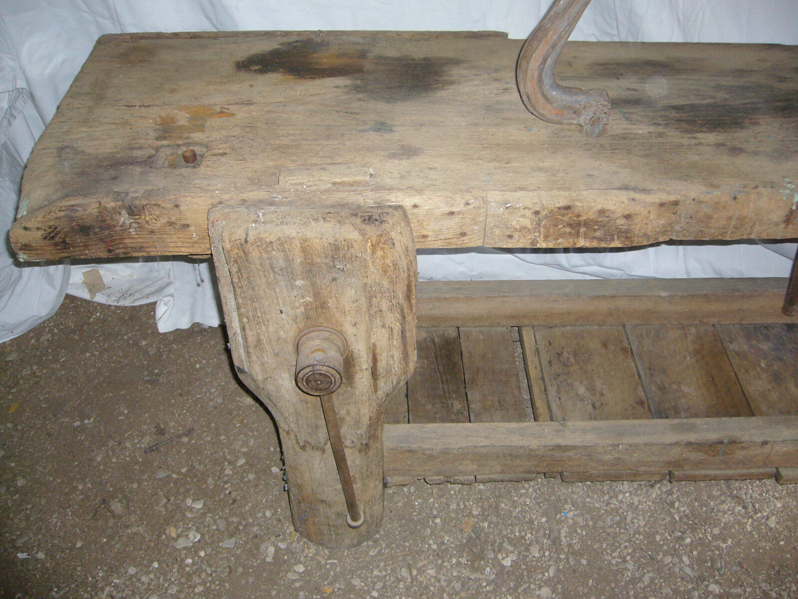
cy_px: 300
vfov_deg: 40.7
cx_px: 399
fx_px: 807
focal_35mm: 35
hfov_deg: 52.6
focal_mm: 5.8
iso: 160
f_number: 2.8
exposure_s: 1/60
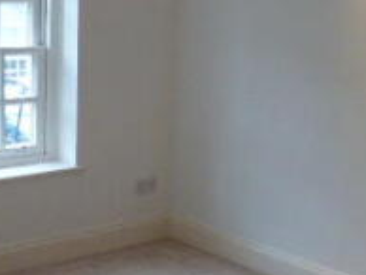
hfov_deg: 25.8
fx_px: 794
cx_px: 129
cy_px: 199
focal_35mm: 75
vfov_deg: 19.6
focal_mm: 4.3
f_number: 3.3
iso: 250
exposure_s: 1/60
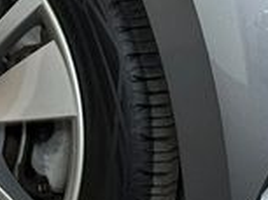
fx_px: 2487
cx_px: 245
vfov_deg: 4.6
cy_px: -154
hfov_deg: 6.2
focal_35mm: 322
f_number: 1.78
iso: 100
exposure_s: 1/84
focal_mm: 6.76
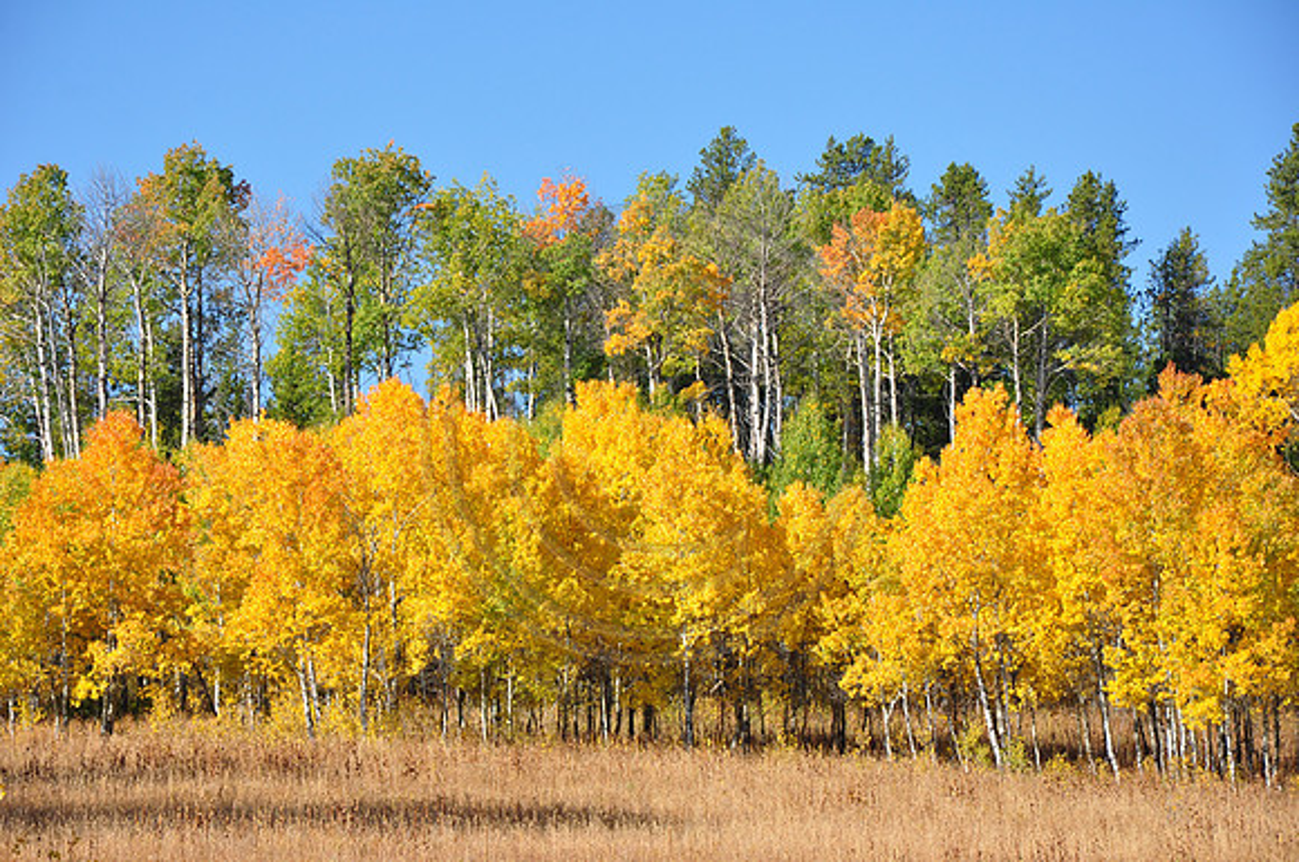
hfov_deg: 13.1
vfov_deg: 8.7
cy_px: 431
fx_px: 5675
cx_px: 650
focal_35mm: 158
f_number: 10
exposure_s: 1/320
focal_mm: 105
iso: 200
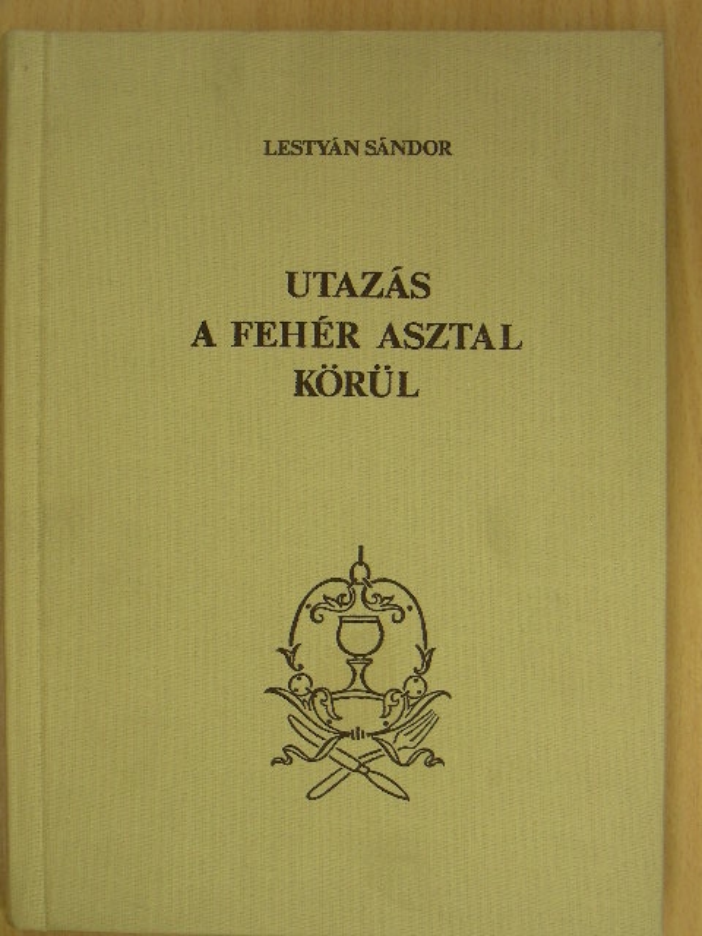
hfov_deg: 27.5
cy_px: 468
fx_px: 1433
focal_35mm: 53
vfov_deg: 36.2
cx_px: 351
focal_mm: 8.8
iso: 50
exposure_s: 1/7.3
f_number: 3.5
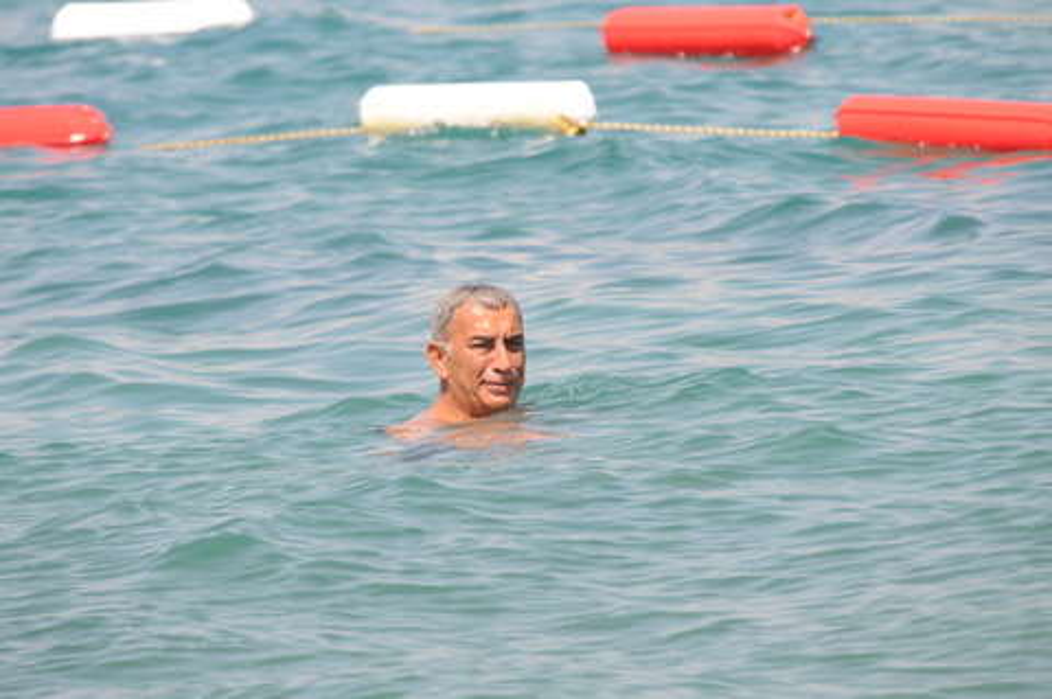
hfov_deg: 2.8
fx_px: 21894
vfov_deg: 1.8
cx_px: 526
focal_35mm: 750
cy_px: 350
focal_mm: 500
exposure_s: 1/400
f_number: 10
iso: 400
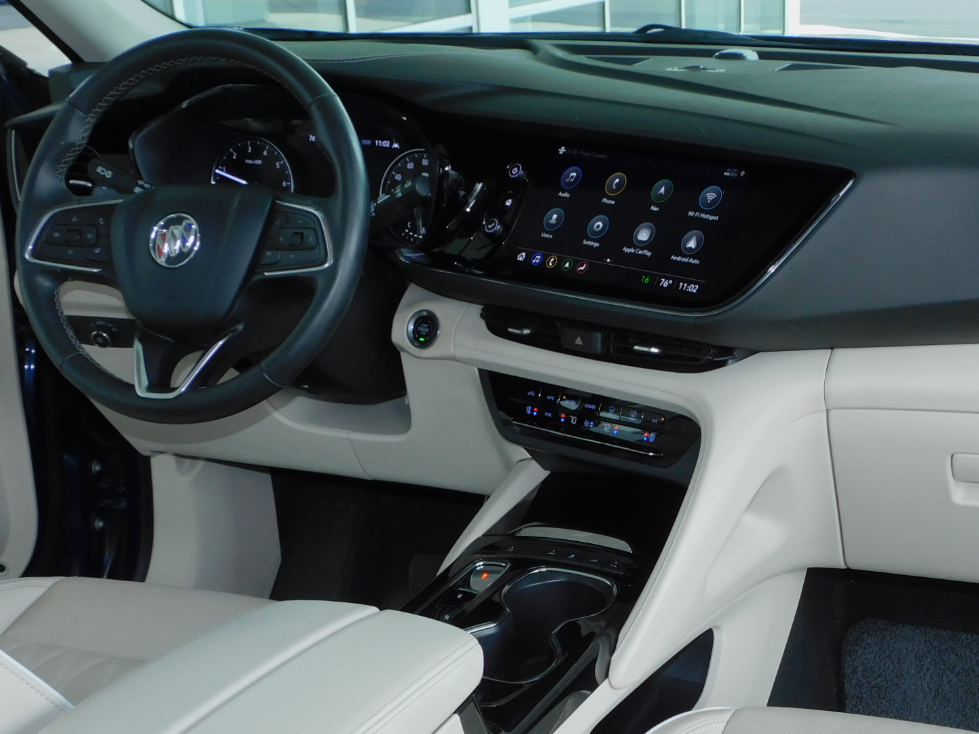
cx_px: 722
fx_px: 1470
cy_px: 565
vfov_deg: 27.6
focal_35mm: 52
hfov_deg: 36.1
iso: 125
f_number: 3.6
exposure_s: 1/60
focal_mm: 5.9
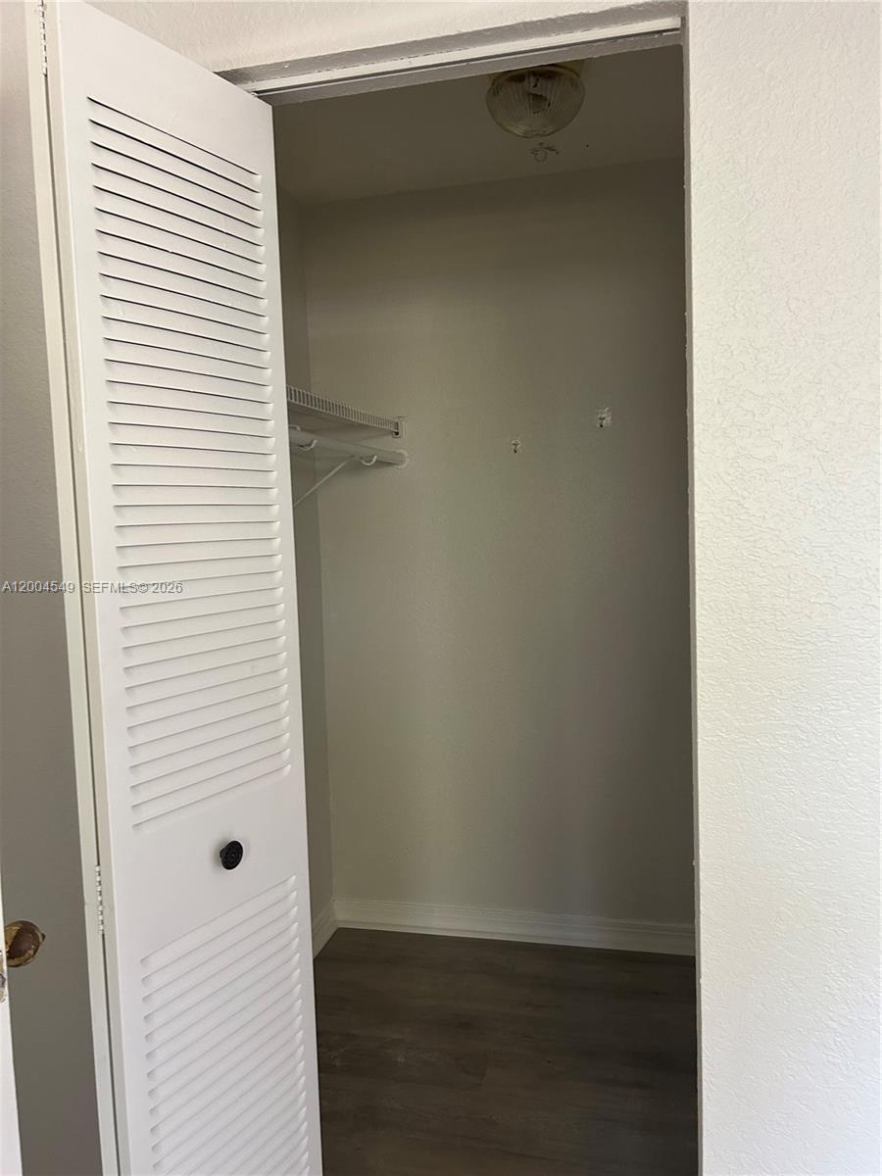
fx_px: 883
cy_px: 588
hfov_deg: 53.1
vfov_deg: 67.3
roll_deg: +1.5
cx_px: 441
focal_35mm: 26
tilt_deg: -2.3
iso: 160
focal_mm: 5.7
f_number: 1.5
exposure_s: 1/60
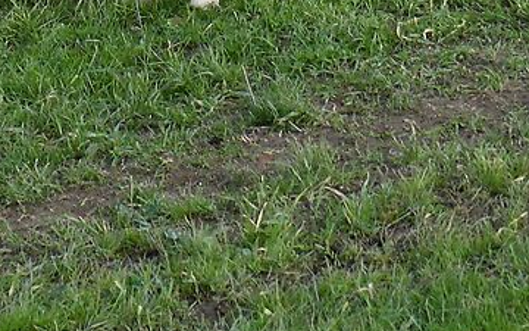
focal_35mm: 815
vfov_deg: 1.6
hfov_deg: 2.6
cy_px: -309
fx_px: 11750
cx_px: 203
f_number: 8
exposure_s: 1/125
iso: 200
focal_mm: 120
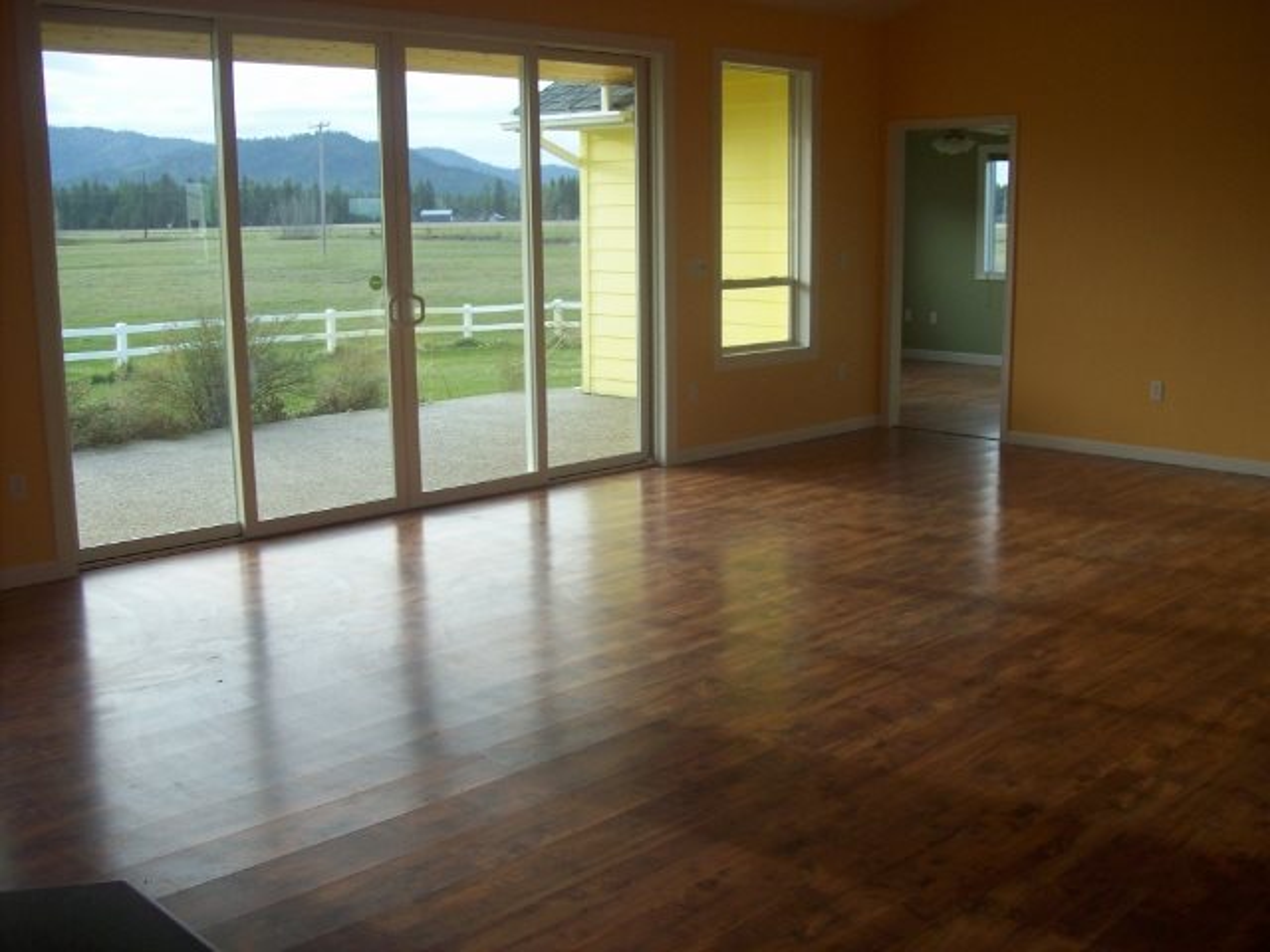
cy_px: 476
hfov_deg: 51.4
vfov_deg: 39.7
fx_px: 1321
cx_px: 635
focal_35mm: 36
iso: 80
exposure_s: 1/130
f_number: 2.7
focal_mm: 6
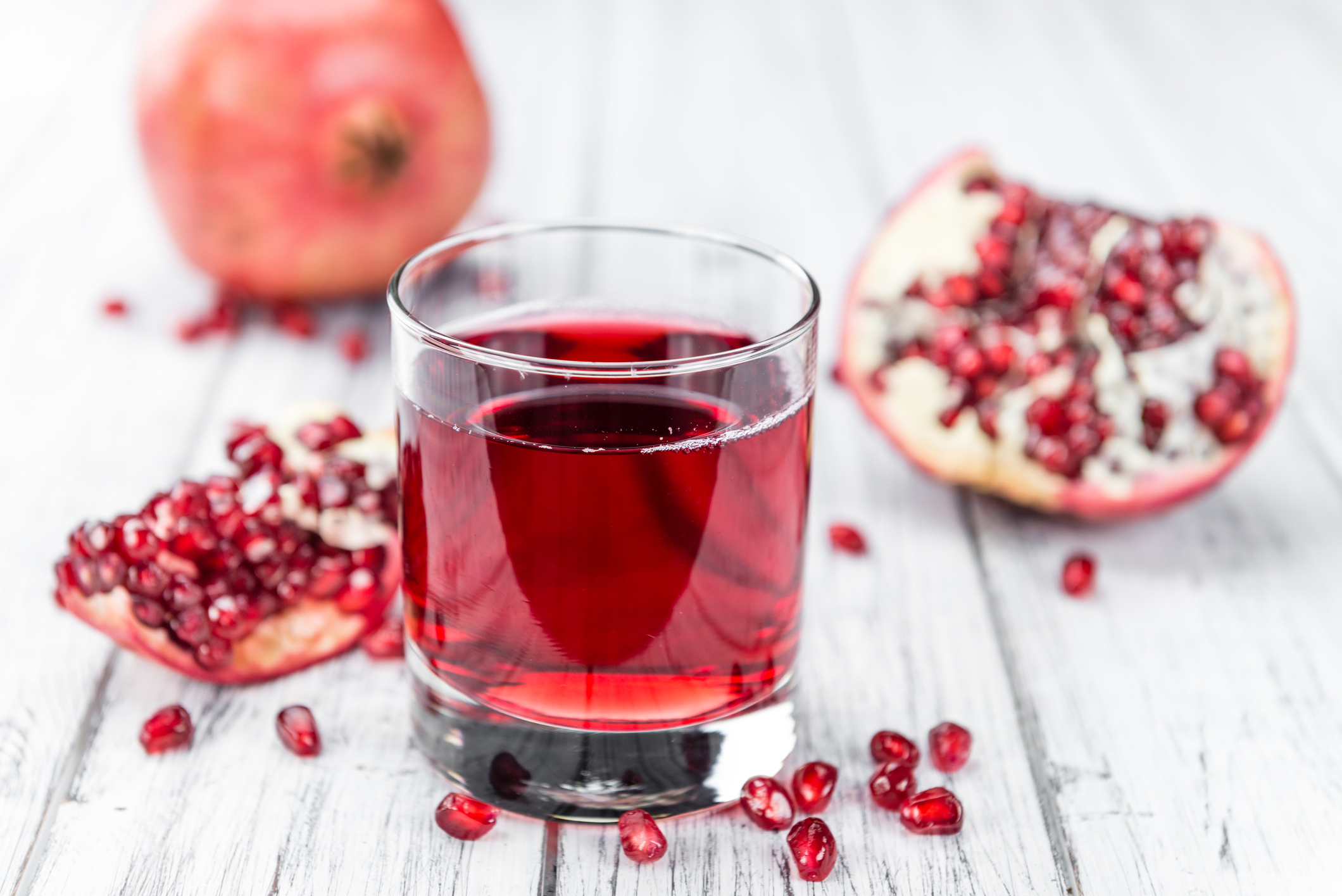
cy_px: 448
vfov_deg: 19.5
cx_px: 671
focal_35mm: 70
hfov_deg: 28.8
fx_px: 2610
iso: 200
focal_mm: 70
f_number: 5
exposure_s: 1/100
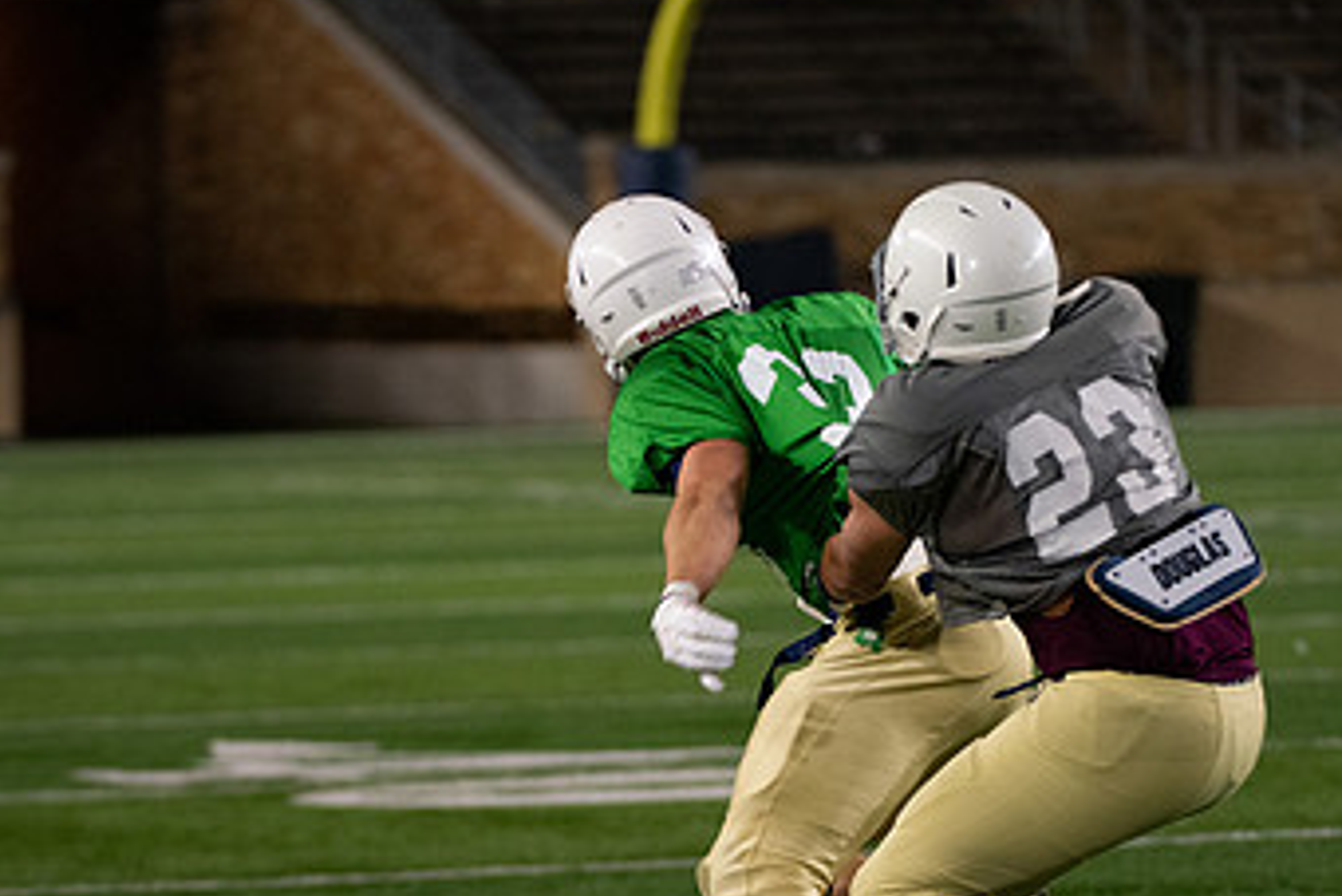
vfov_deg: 4.0
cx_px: 635
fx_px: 12716
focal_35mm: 341
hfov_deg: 6.0
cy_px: 578
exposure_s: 1/500
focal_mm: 200
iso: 3200
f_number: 4
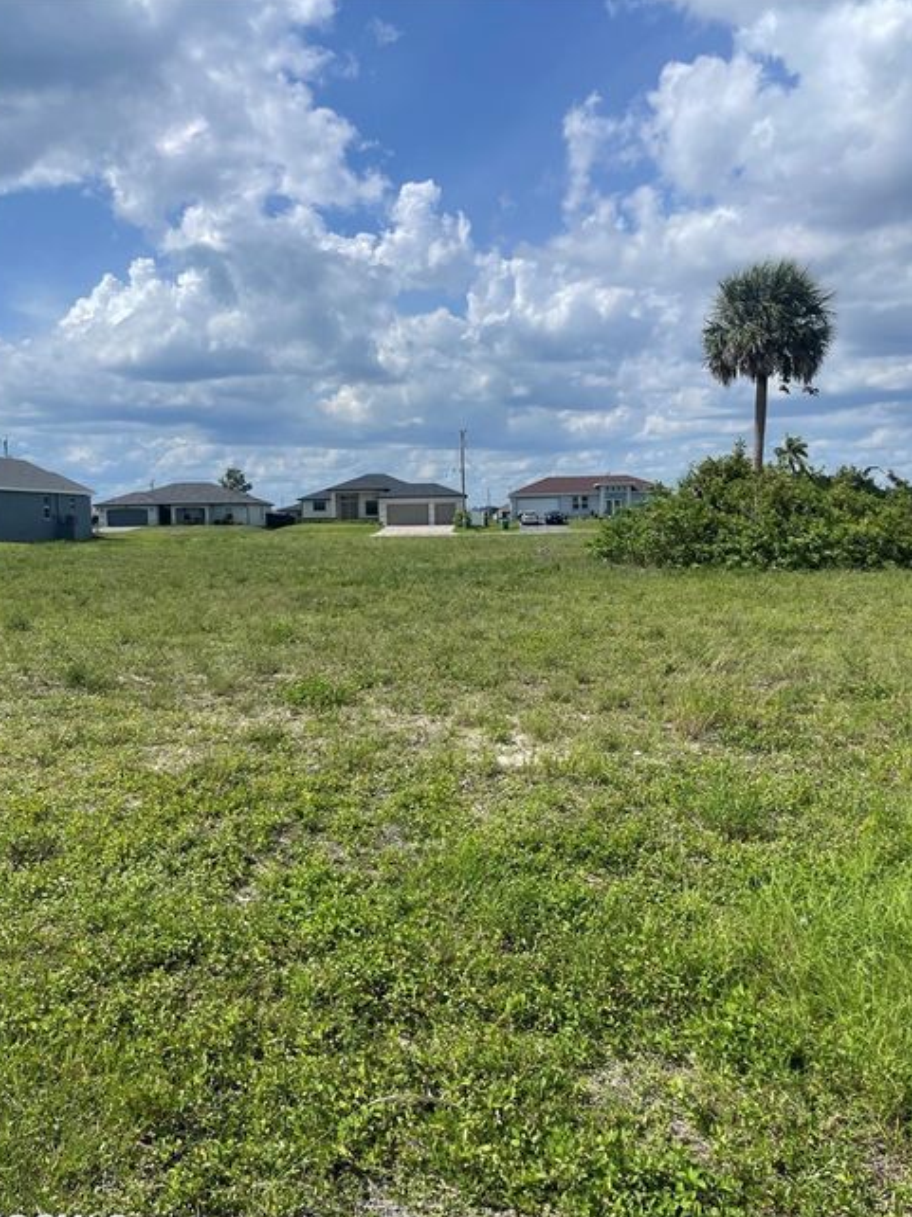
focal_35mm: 27
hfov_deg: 51.3
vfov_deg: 65.3
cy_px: 625
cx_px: 447
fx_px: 949
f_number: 1.6
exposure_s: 1/5291
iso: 32
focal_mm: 4.2
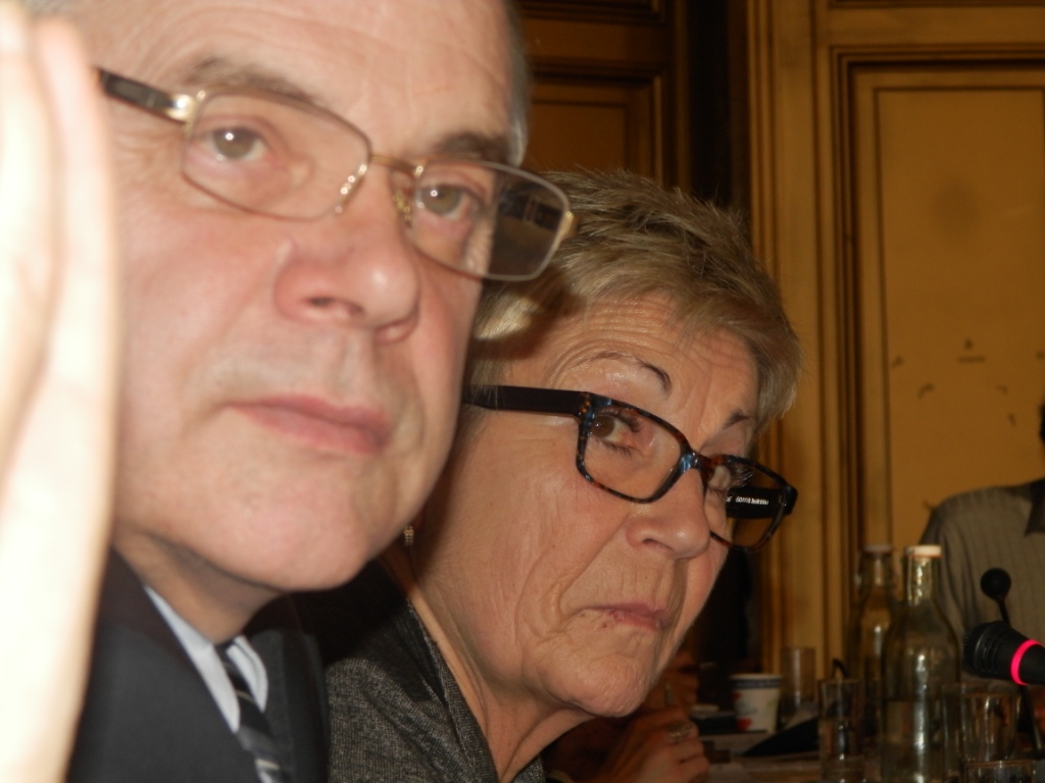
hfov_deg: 14.9
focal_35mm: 132
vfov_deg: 11.2
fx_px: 3985
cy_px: 392
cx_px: 522
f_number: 4.7
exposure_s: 1/50
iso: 100
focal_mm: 23.6
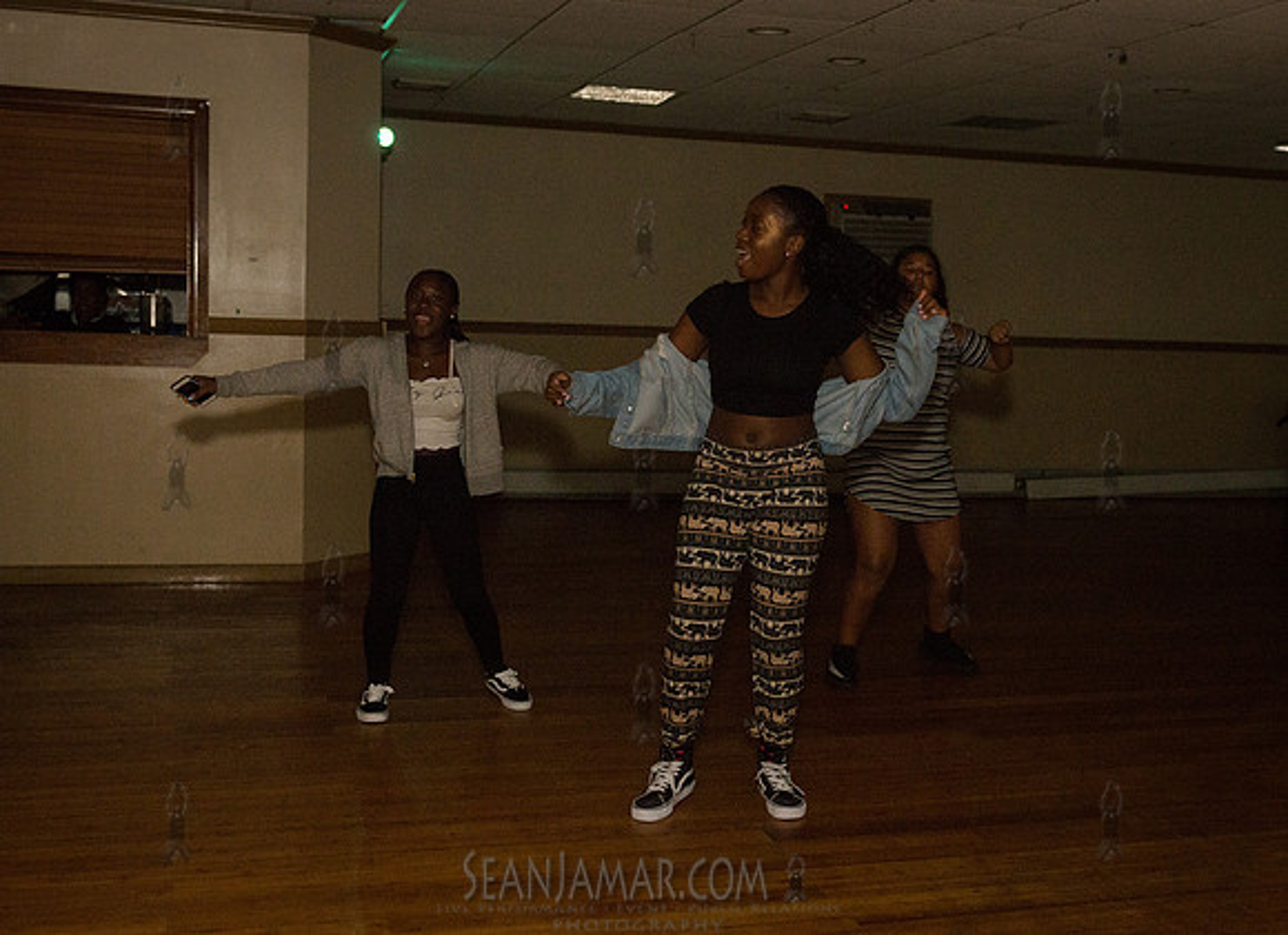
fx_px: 1610
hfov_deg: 43.5
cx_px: 725
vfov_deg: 32.4
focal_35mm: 44
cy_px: 446
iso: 2000
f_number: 3.5
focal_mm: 31
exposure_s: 1/320
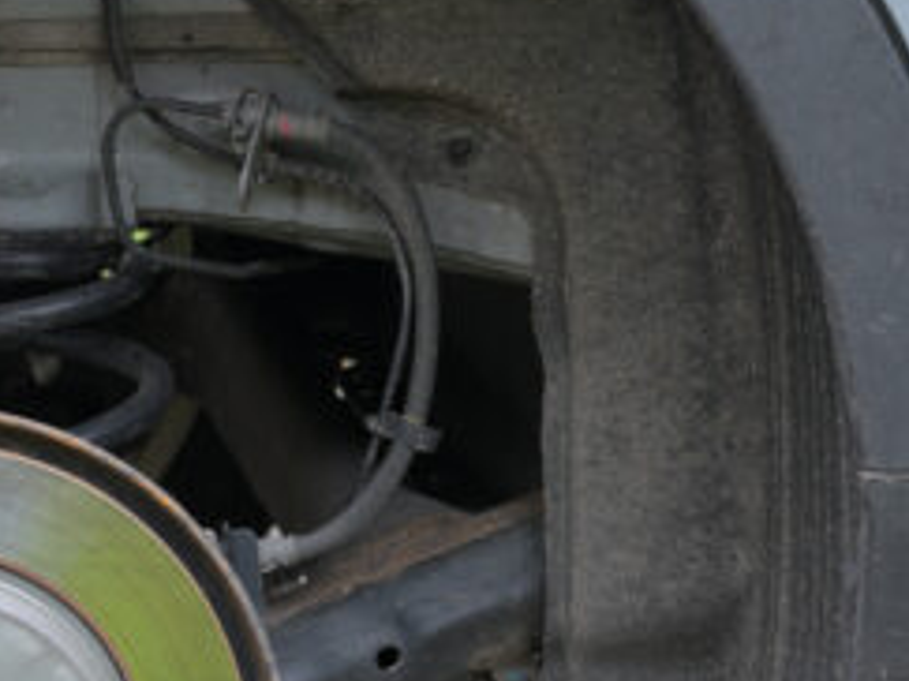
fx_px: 5328
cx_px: -41
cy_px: 563
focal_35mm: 203
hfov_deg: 9.7
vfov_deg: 7.3
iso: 64
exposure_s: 1
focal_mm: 50
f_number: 8
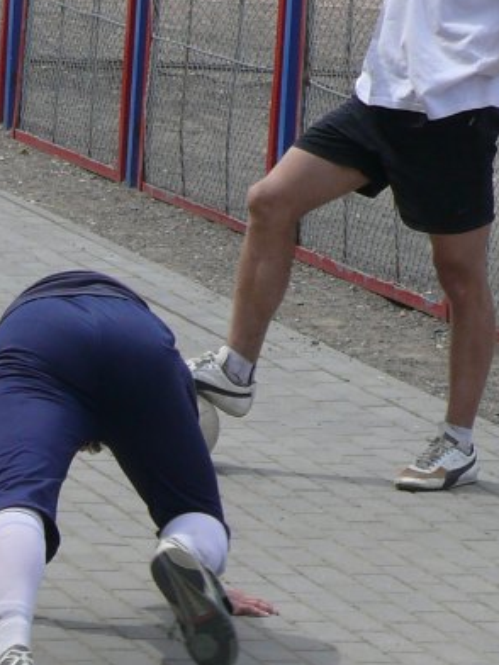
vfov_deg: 8.2
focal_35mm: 240
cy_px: 407
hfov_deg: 6.2
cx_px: 132
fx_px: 4613
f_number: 5.6
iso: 100
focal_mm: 15
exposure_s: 1/400
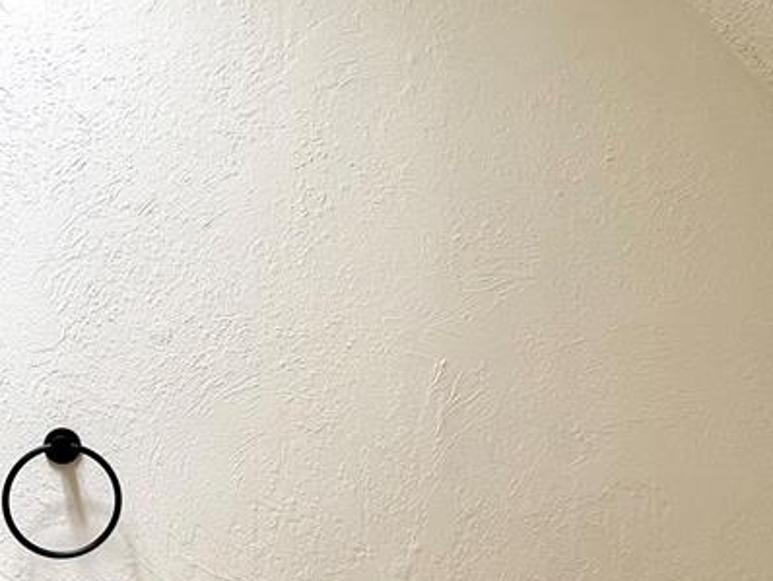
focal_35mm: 36
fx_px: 804
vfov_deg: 38.5
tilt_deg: -0.5
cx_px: 245
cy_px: 449
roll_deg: +0.1
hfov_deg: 50.2
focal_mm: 2.22
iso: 80
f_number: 2.2
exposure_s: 1/120
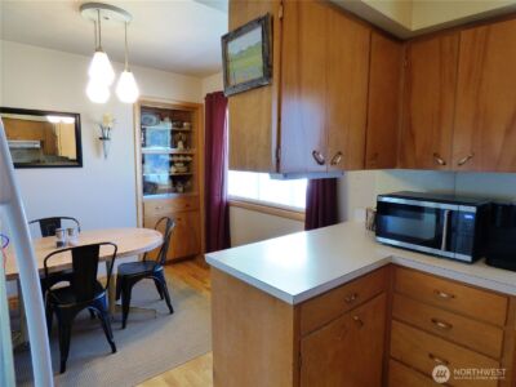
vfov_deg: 66.0
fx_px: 298
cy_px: 194
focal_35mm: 20
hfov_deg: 81.7
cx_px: 258
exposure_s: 1/80
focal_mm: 3.58
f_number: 2.8
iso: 400
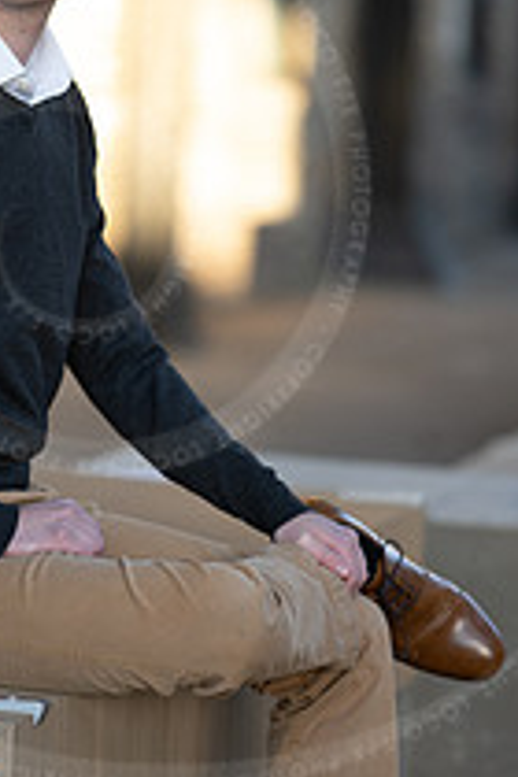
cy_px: 318
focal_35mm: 182
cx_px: 115
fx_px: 3928
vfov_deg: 11.3
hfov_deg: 7.5
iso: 200
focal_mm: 85
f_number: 1.8
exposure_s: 1/500
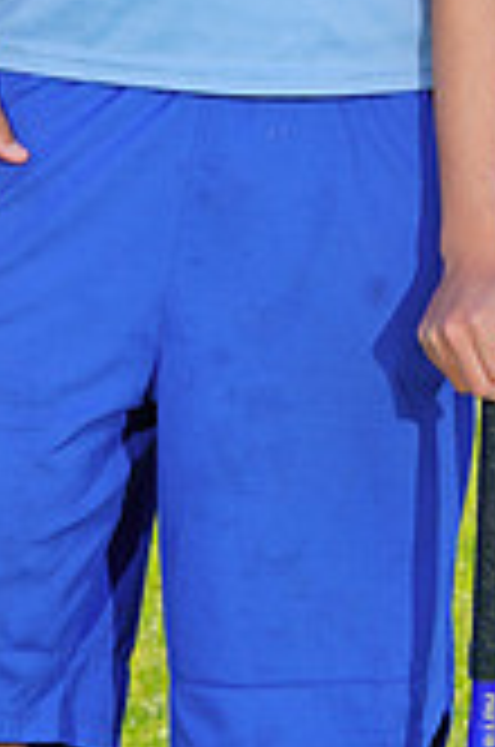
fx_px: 10376
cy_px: -387
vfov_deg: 4.1
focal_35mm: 501
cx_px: 344
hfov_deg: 2.7
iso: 100
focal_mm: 143
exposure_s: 1/250
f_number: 8
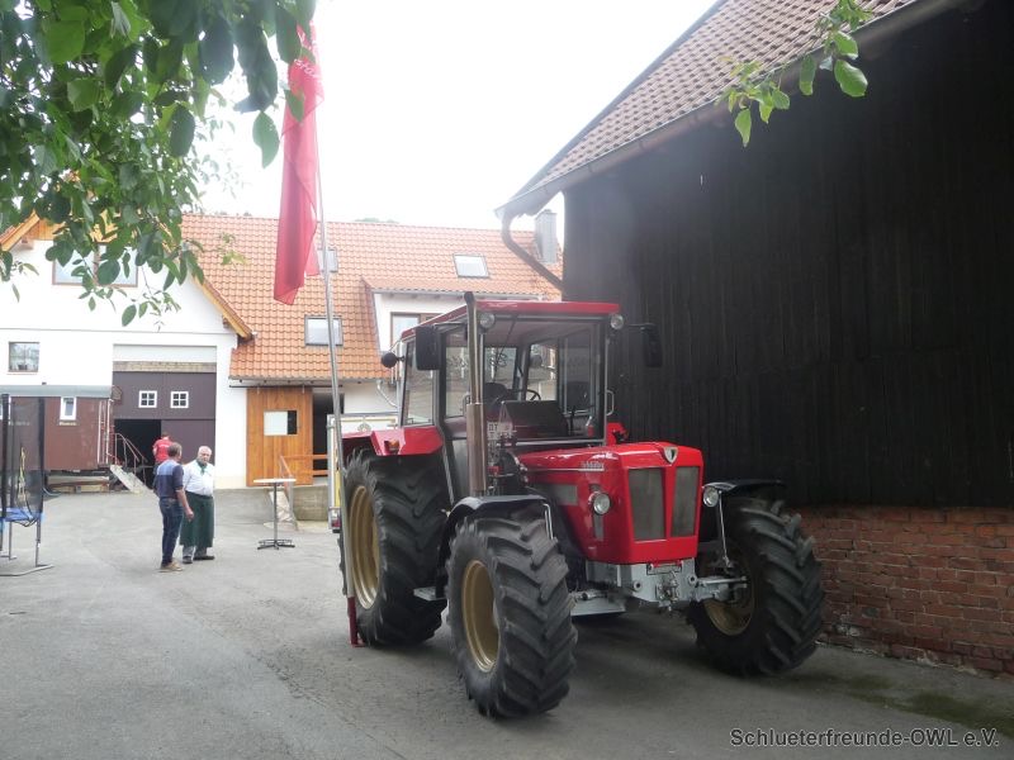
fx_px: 908
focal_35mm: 31
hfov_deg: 58.4
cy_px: 380
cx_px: 507
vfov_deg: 45.4
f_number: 3.3
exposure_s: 1/100
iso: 160
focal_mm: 4.7
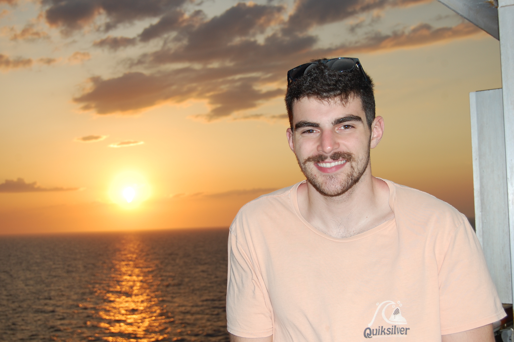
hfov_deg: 35.1
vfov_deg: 23.7
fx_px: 813
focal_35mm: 57
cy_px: 171
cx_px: 257
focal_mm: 38
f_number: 7.1
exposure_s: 1/500
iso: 200
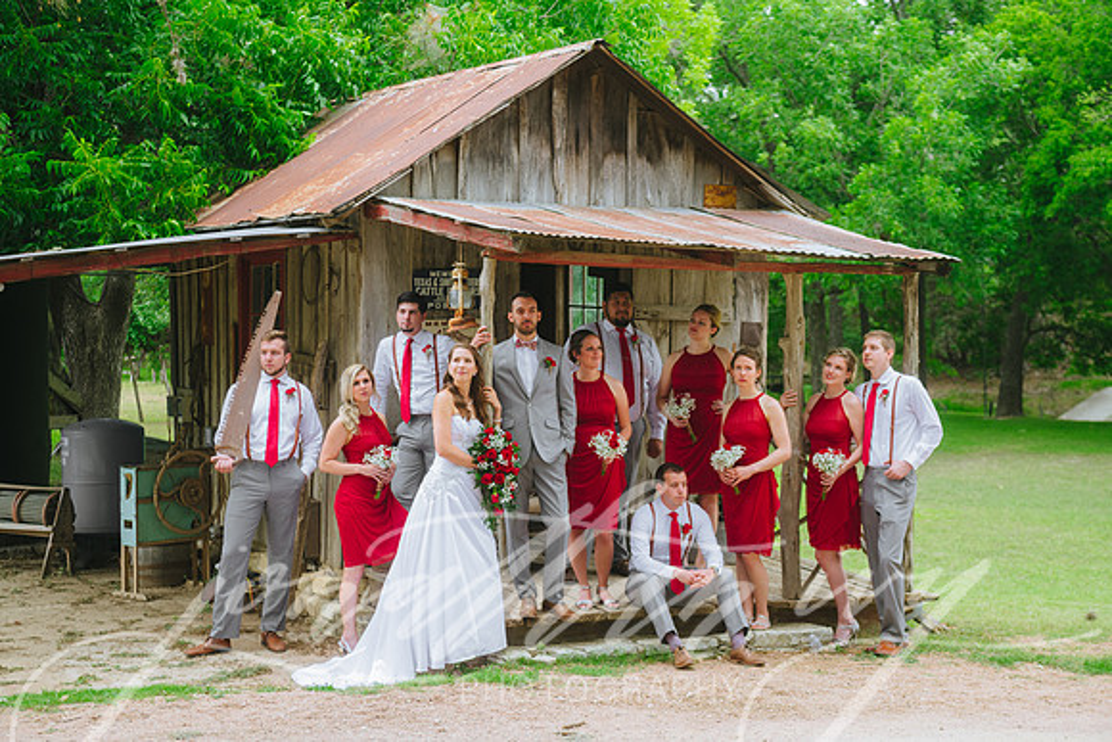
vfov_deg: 21.9
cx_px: 556
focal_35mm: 62
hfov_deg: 32.4
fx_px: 1915
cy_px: 371
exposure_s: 1/200
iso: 160
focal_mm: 62
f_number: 4
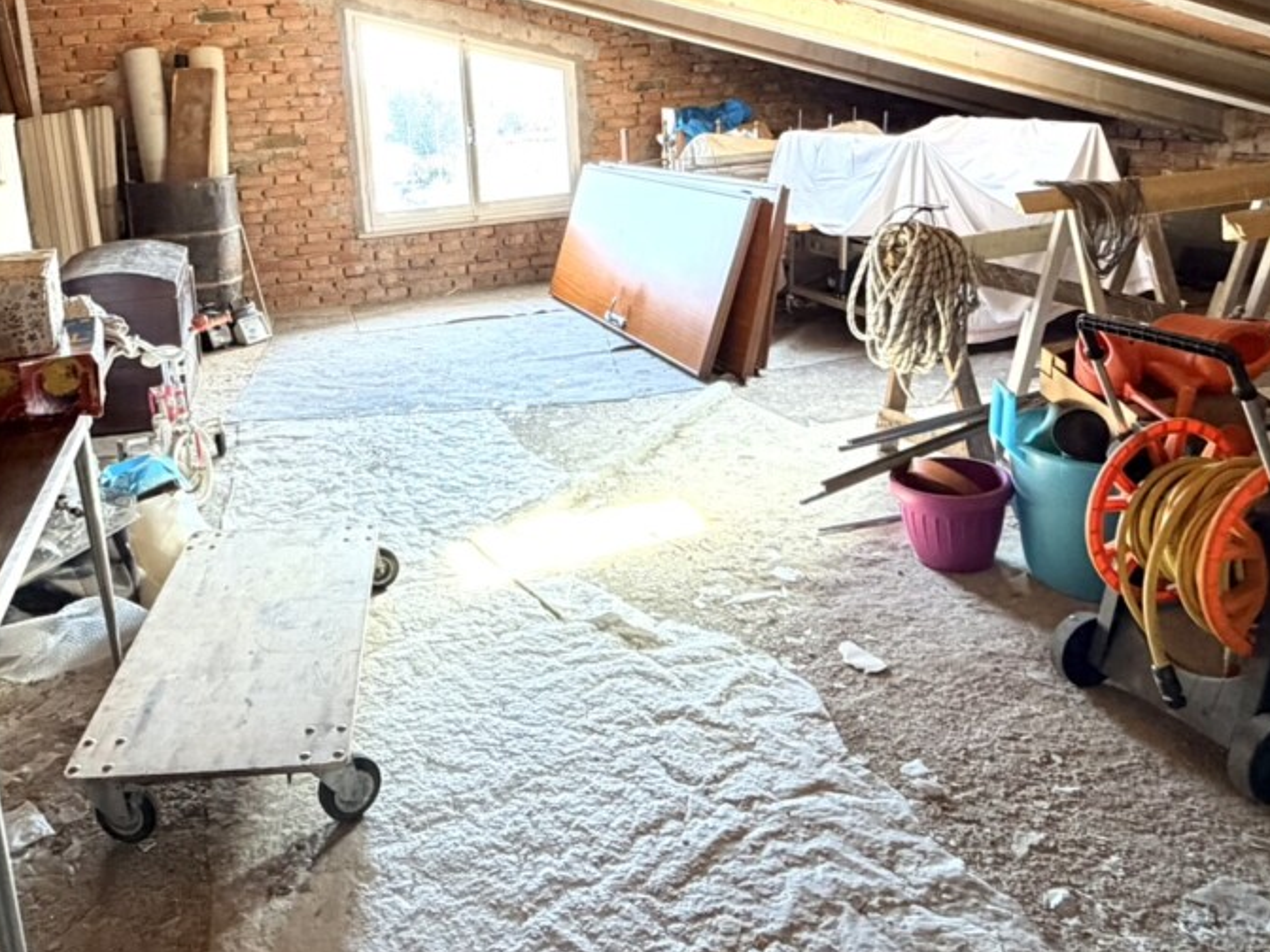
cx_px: 448
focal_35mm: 30
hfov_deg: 58.9
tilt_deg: -8.5
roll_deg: +4.2
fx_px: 1101
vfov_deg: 45.5
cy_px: 259
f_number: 2.2
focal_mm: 2.22
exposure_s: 1/60
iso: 320
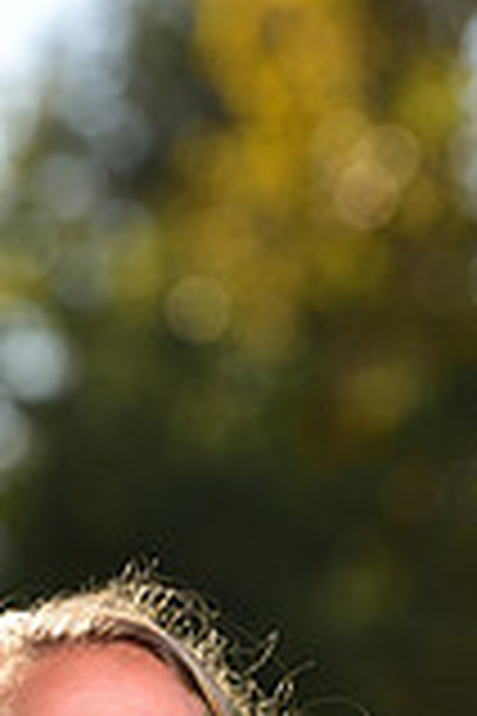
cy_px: 1292
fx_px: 14488
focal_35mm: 729
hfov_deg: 1.9
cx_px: 115
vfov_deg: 2.8
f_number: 5
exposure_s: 1/250
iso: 80
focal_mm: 200
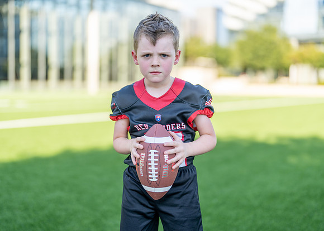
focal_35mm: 52
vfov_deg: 27.0
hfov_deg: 37.2
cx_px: 162
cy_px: 116
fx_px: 482
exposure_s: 1/2000
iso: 100
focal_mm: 50
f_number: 1.2
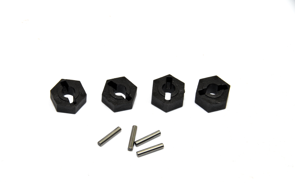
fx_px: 1660
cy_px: 98
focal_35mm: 207
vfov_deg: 6.4
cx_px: 148
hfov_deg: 10.2
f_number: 20
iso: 400
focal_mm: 135
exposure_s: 1/60
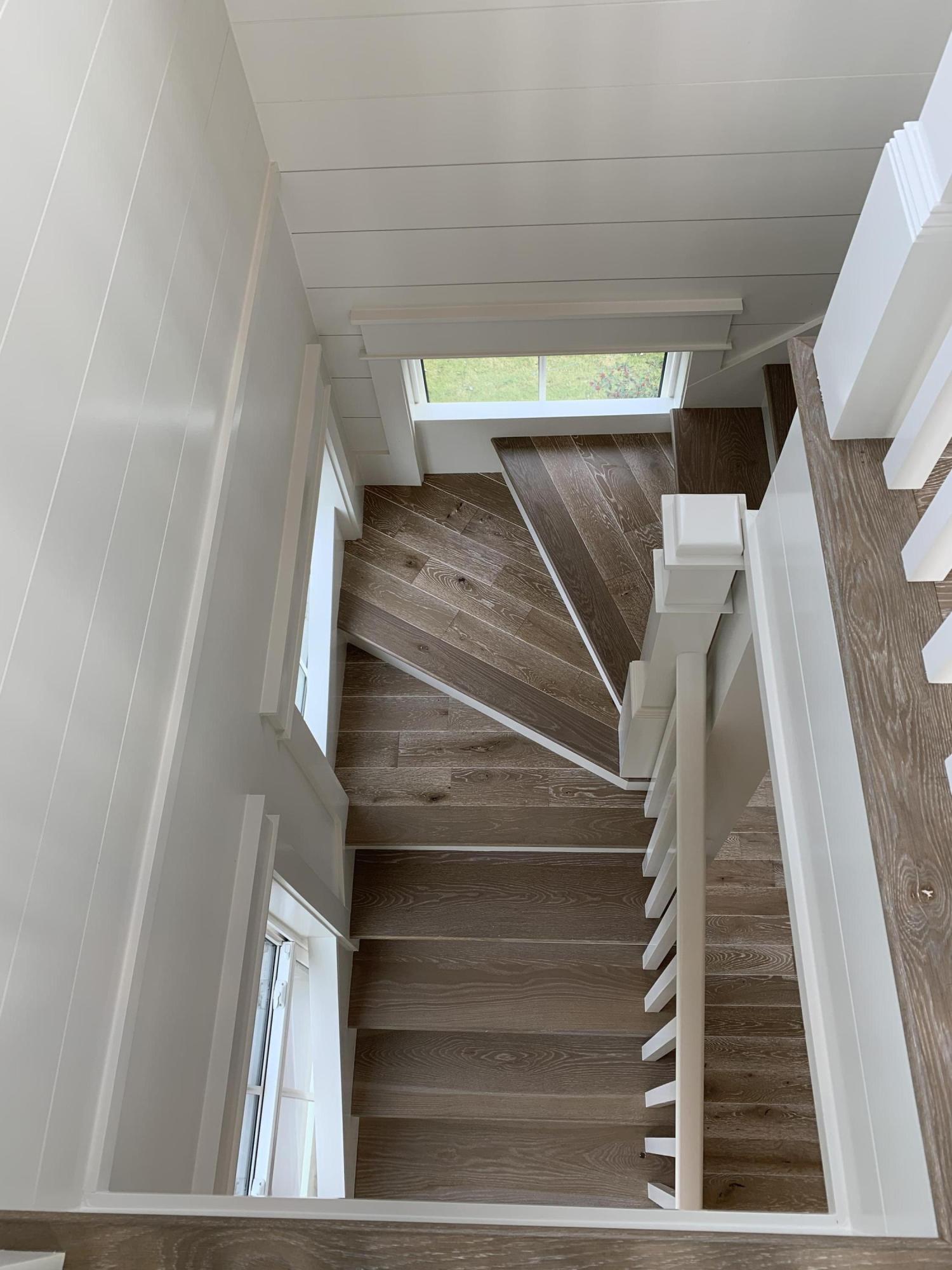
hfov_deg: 53.1
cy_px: 635
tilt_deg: -61.9
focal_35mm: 26
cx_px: 476
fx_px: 953
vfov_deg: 67.3
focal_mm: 4.25
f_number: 1.8
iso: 40
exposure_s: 1/121
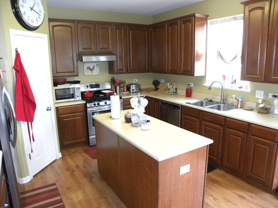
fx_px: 209
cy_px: 104
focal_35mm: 26
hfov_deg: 67.3
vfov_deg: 53.1
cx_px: 139
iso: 400
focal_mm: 4.6
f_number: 2.8
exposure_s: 1/30
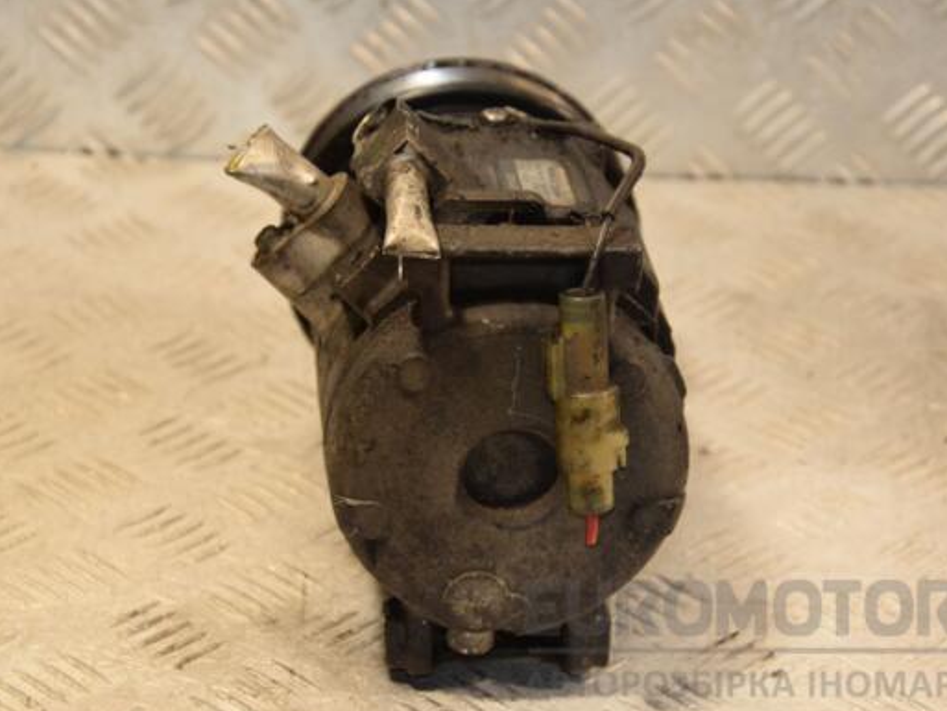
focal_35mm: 127
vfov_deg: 11.7
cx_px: 489
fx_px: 3463
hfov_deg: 15.6
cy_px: 362
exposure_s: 1/160
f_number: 5.3
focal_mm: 75
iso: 800
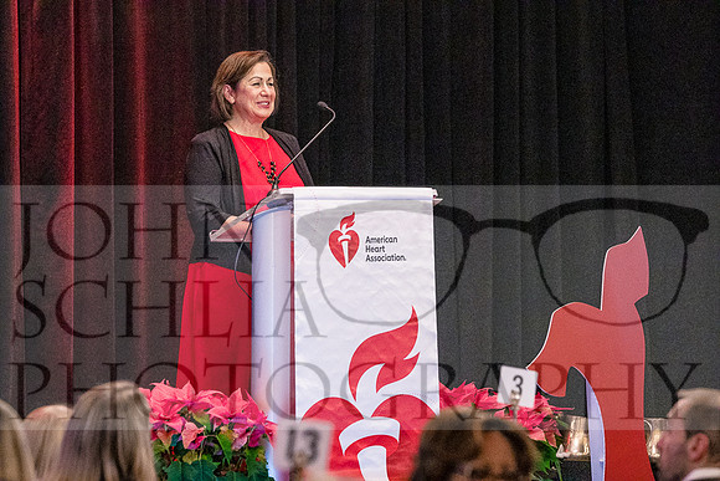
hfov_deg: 6.9
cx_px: 360
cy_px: 240
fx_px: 6001
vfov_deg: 4.6
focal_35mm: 300
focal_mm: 200
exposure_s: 1/100
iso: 6400
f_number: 4.5
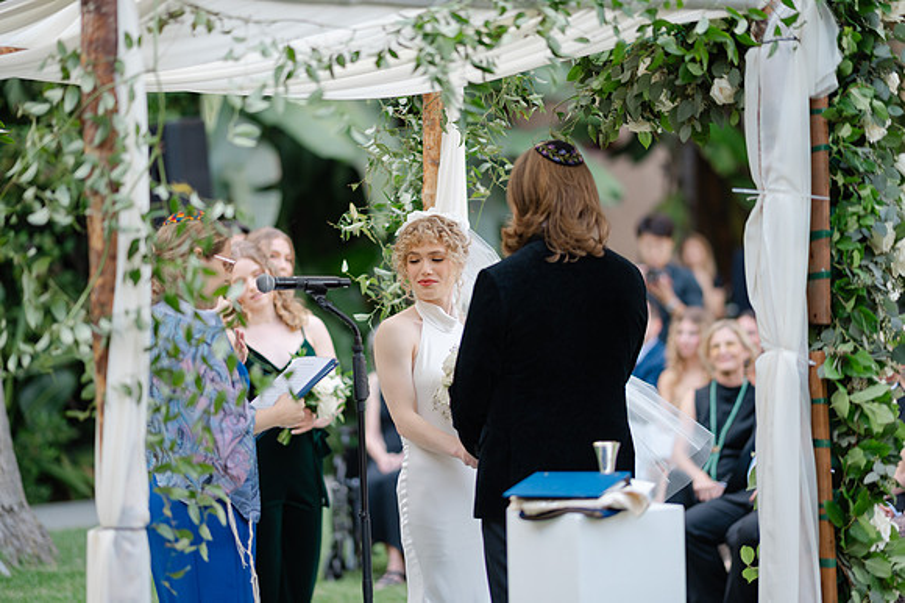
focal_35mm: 105
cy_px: 302
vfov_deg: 13.0
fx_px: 2638
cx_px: 452
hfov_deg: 19.5
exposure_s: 1/400
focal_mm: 105
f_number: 1.4
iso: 100
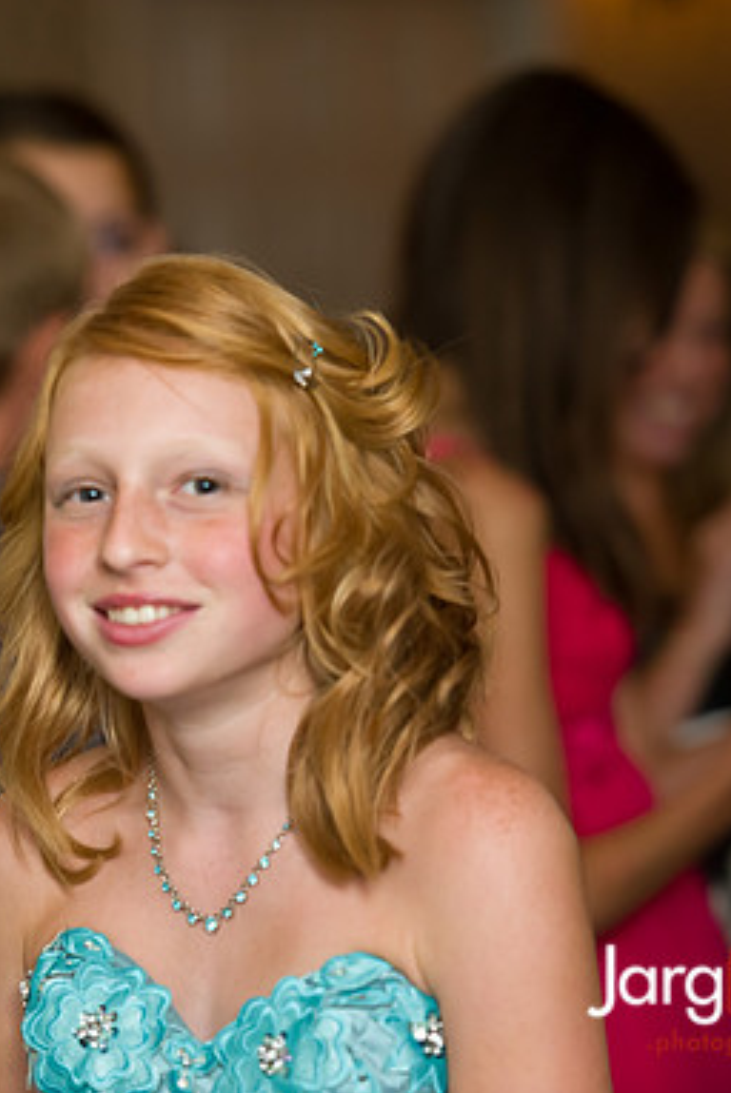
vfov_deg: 8.5
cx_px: 148
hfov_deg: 5.7
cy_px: 545
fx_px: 7357
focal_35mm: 242
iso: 1600
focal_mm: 160
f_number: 3.2
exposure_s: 1/125
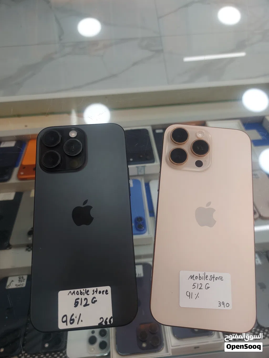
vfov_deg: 69.4
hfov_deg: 54.9
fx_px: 259
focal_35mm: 25
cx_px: 134
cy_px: 179
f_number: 1.8
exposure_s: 1/131
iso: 25
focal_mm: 5.23
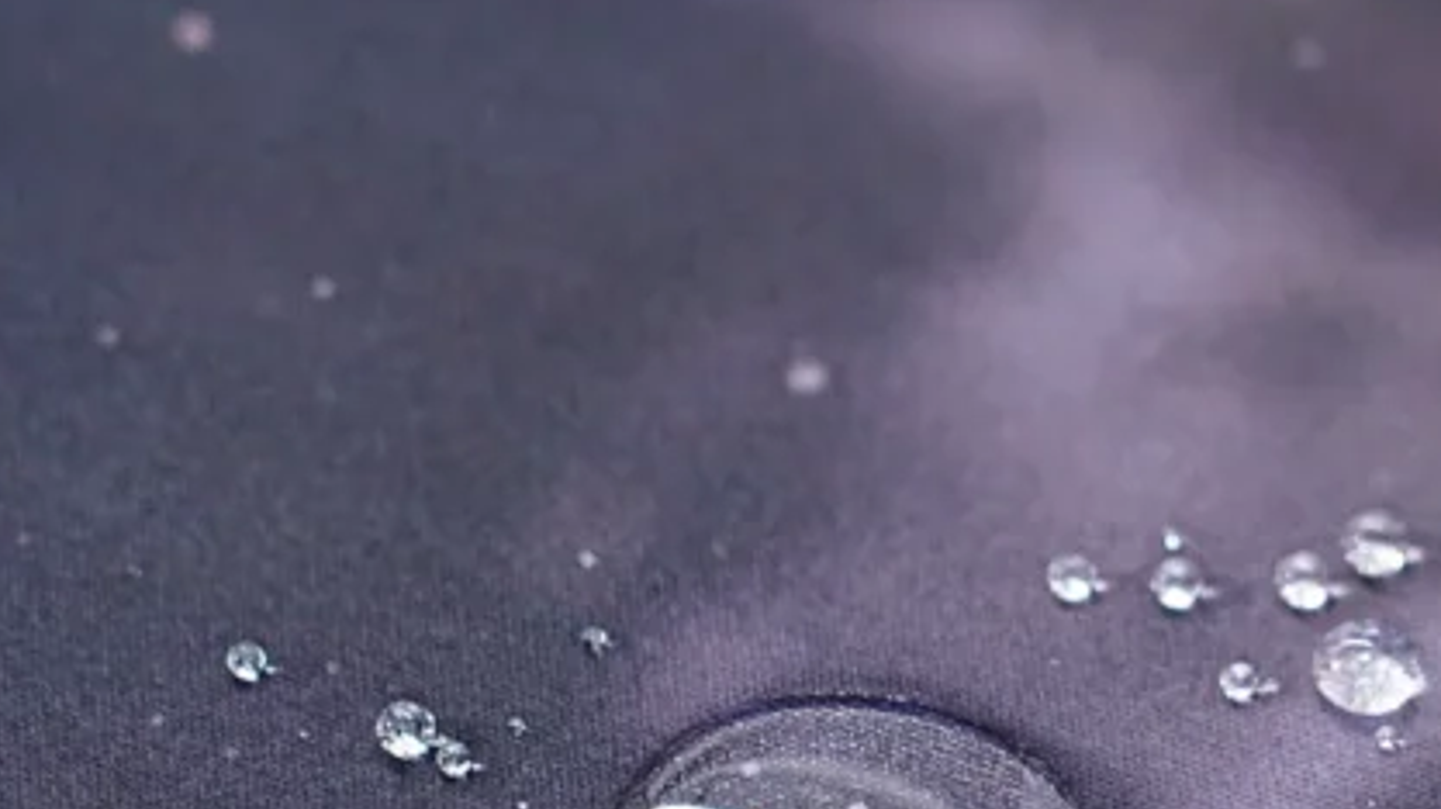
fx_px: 10082
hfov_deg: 8.2
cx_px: 912
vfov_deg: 4.6
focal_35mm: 264
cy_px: 790
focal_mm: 105
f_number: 4
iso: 1250
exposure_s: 1/30
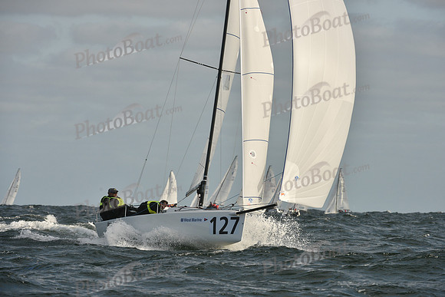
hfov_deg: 6.9
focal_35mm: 300
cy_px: 148
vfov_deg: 4.6
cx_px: 222
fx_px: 3709
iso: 320
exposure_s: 1/1000
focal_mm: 300
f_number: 10
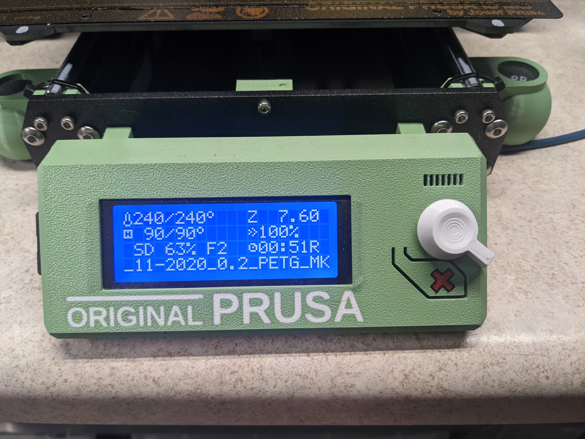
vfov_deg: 51.4
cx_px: 292
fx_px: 456
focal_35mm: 27
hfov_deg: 65.3
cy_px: 220
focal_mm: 4.38
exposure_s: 1/120
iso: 92
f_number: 1.73
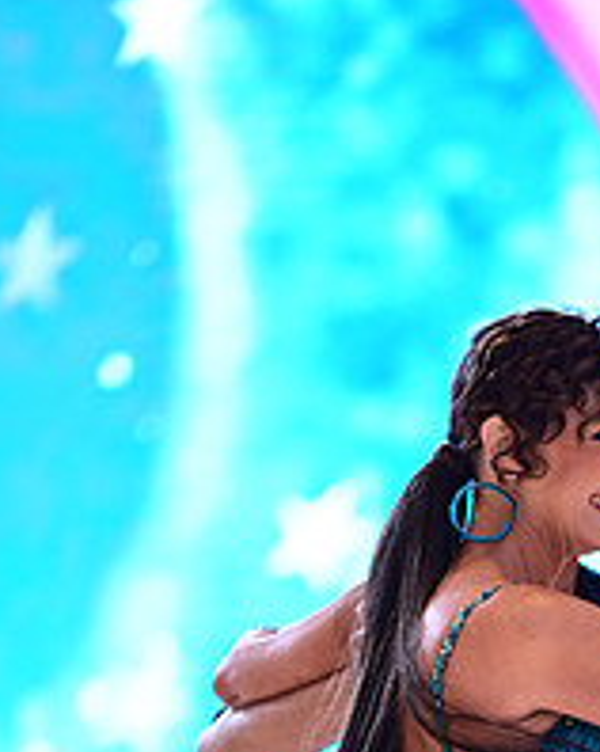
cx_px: 722
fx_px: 10716
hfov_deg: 3.2
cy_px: 1003
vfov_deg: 4.0
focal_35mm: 482
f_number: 2.8
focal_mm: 175
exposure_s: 1/320
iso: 2000
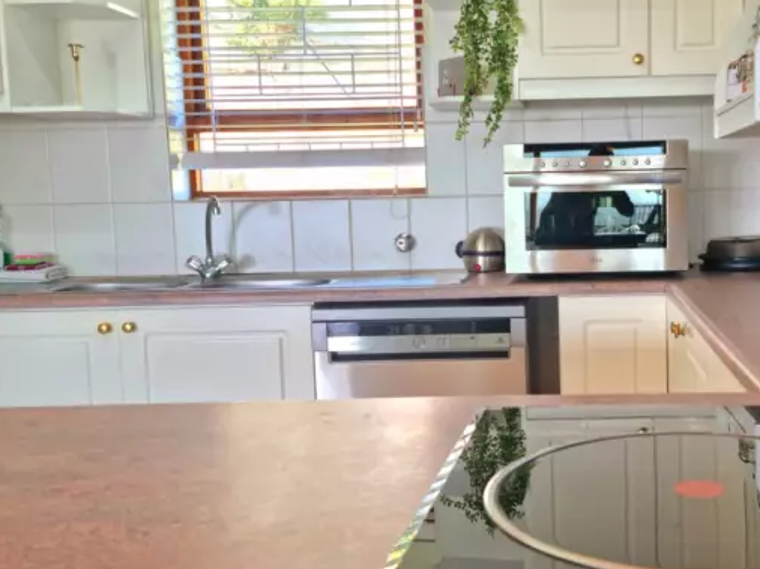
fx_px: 900
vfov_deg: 35.1
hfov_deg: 44.6
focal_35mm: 41
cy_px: 273
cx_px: 548
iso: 50
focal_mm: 5.9
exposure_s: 1/50
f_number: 2
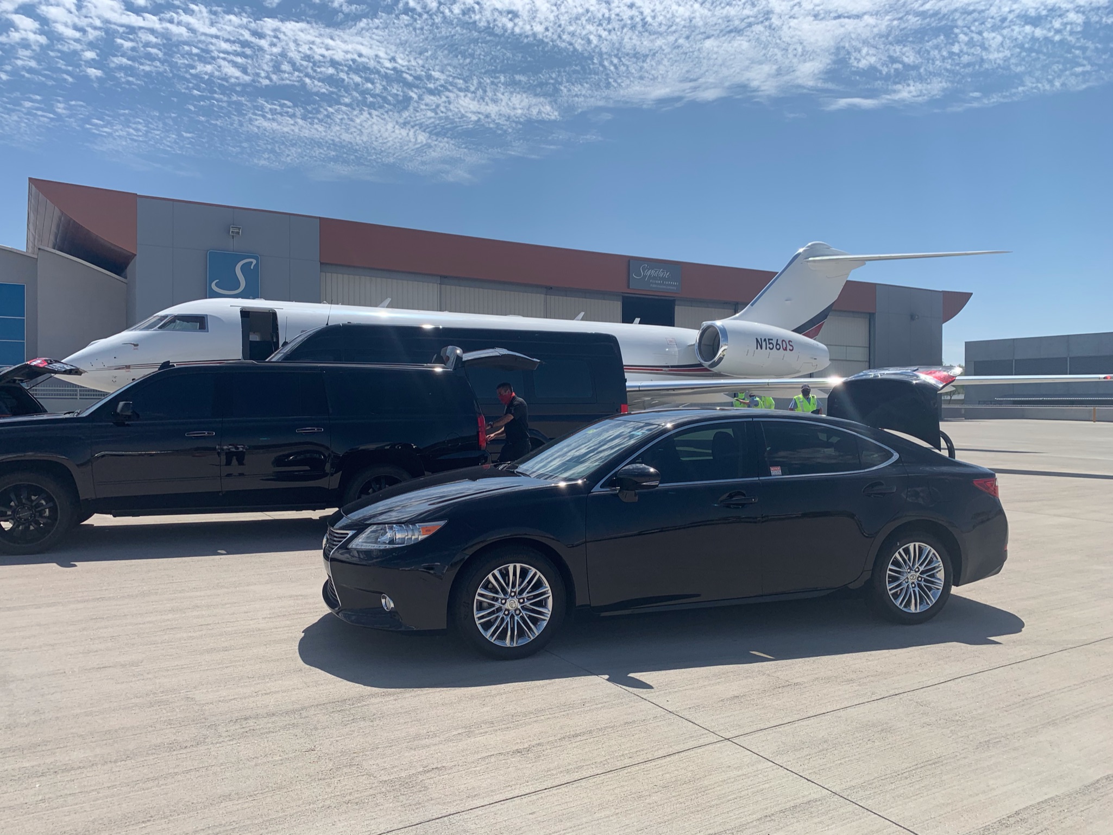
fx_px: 836
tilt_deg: +1.0
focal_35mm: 26
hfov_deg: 67.3
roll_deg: -0.8
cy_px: 418
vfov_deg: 53.0
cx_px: 556
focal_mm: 4.25
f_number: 1.8
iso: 25
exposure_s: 1/3650
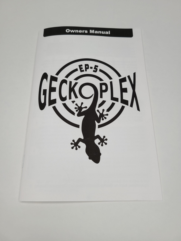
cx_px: 90
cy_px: 120
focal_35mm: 26
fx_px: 181
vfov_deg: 67.3
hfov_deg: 53.1
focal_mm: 5.4
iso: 40
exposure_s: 1/356
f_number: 1.8
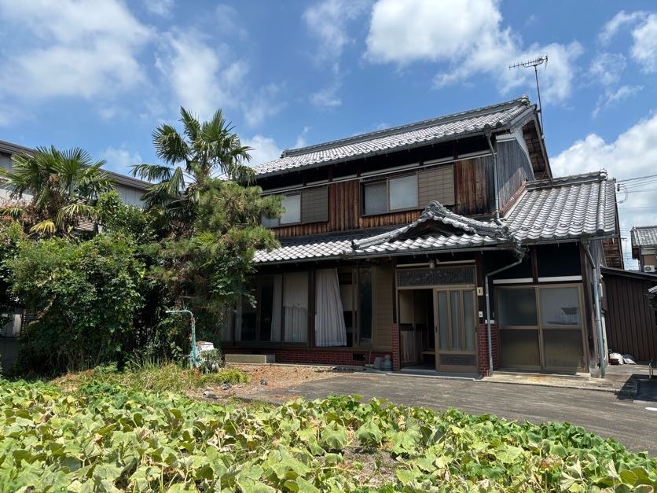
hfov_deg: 67.3
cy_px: 246
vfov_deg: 53.1
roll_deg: +0.0
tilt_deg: +9.5
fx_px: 493
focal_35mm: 26
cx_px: 328
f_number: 1.6
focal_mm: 5.96
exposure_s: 1/2398
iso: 50
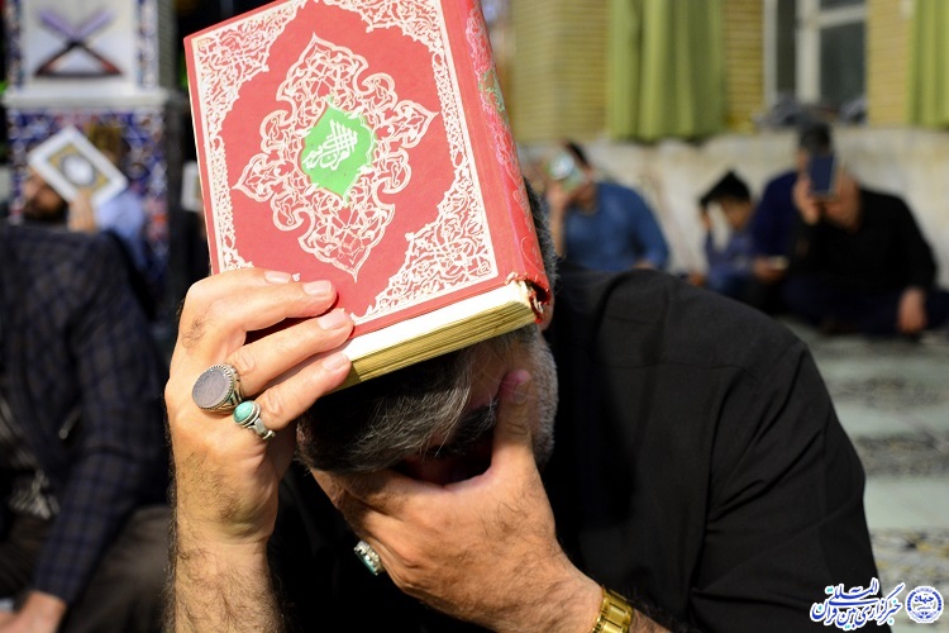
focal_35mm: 72
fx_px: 1898
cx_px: 474
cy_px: 316
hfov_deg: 28.1
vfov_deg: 18.9
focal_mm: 48
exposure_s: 1/50
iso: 1600
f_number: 5.6
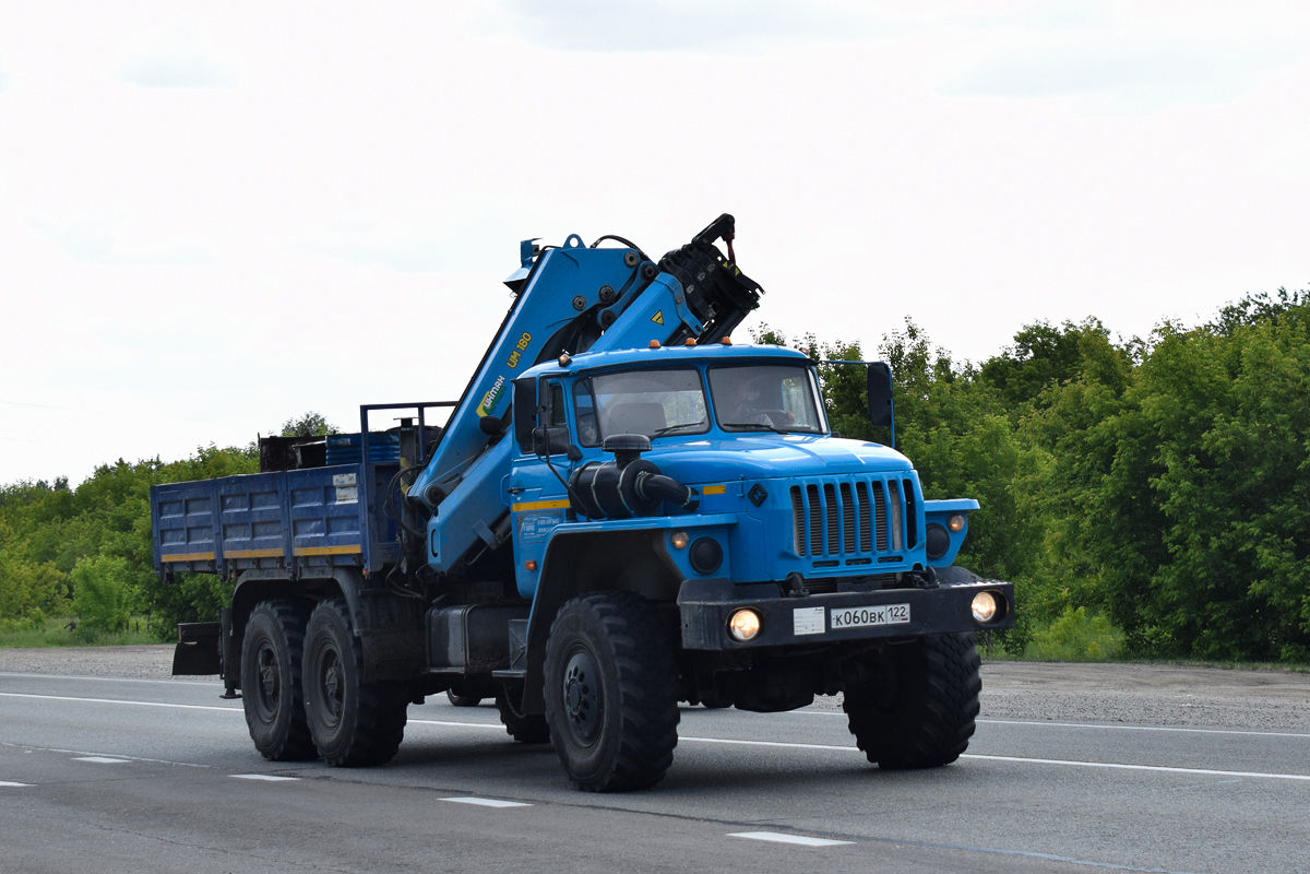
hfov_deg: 28.1
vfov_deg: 18.9
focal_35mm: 72
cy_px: 437
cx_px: 655
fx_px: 2620
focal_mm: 48
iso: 400
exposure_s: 1/800
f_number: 6.3
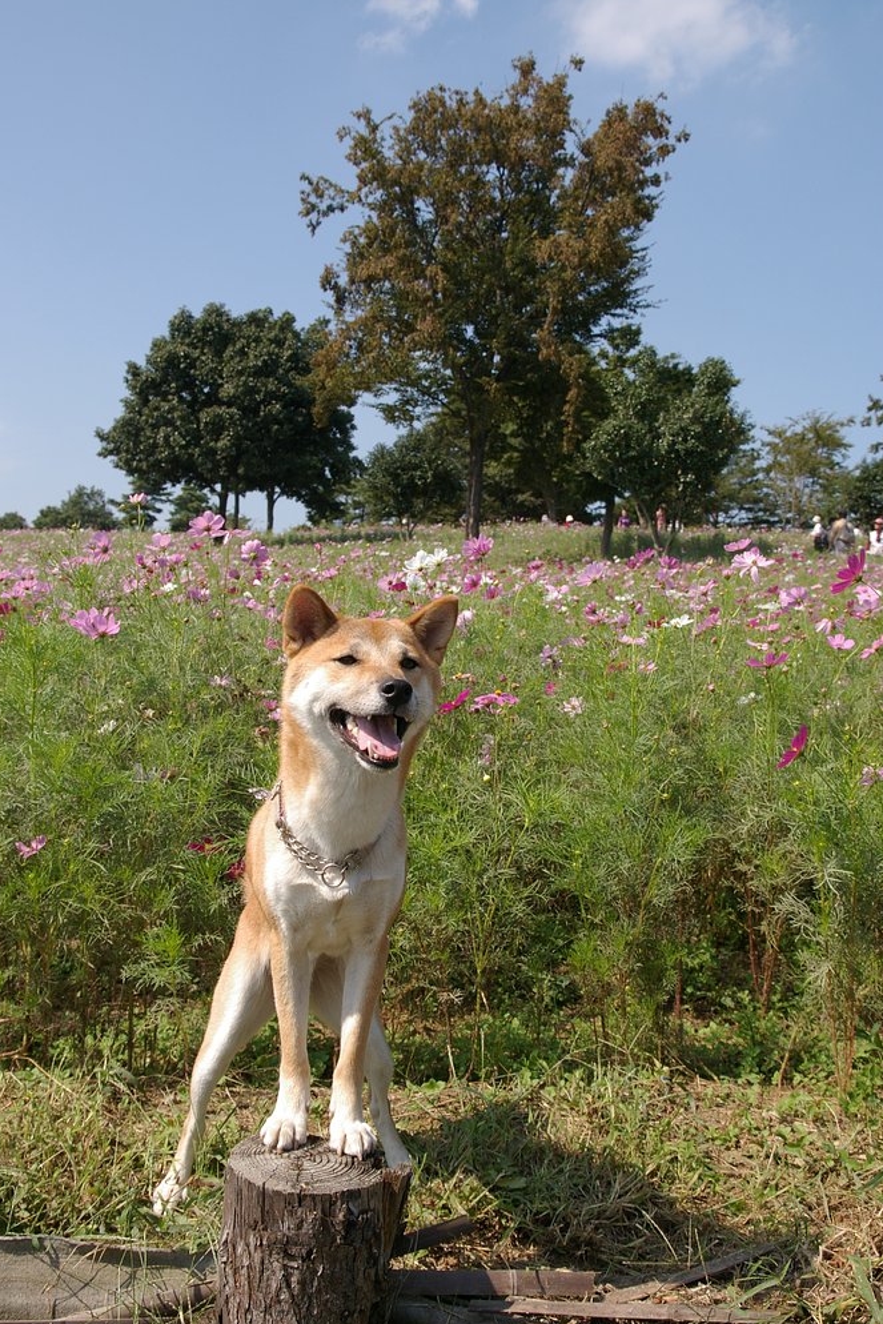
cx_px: 432
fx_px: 1306
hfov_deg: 37.4
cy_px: 650
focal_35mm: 36
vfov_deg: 53.7
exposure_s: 1/500
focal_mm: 23
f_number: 8
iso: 200
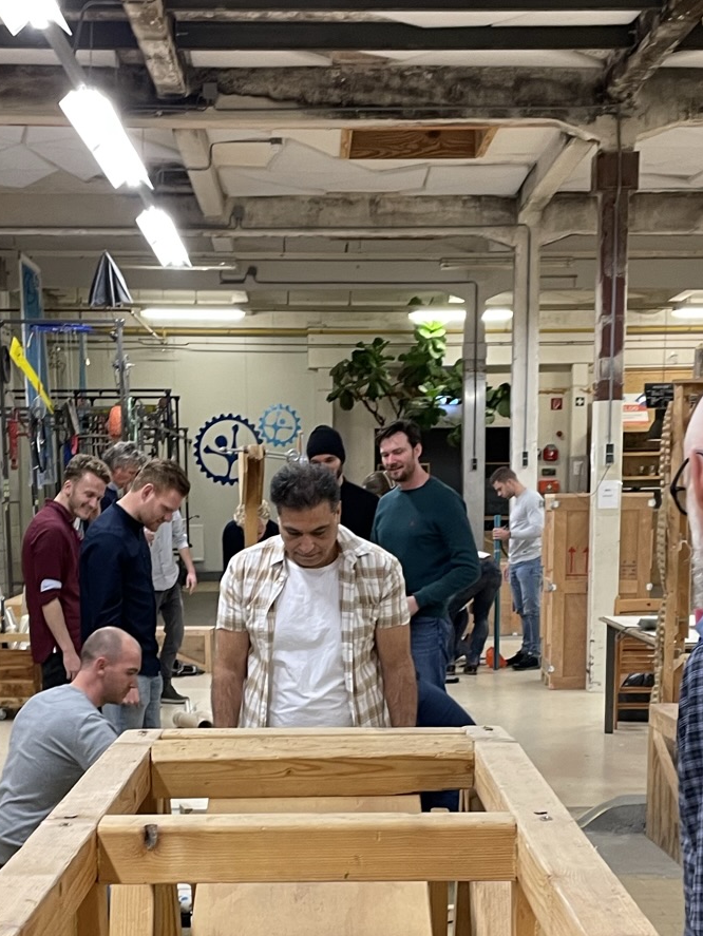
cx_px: 290
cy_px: 718
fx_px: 1624
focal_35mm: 60
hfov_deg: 24.4
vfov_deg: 31.5
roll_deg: +0.6
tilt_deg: -9.4
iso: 125
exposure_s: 1/50
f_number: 1.6
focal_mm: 4.2
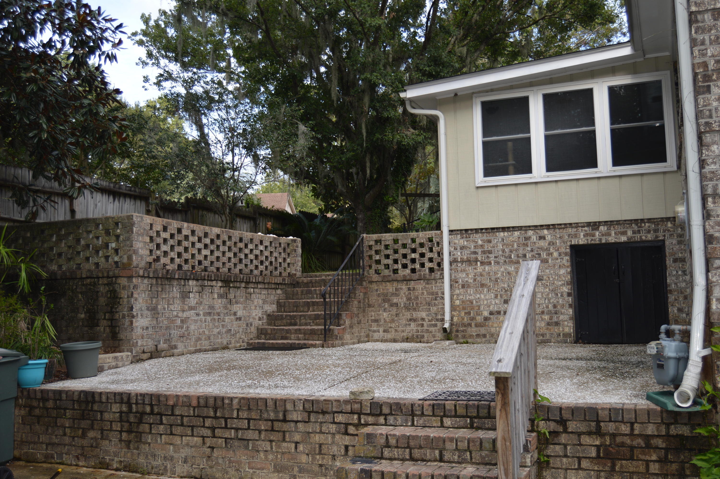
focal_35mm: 36
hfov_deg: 53.2
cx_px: 360
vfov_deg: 36.8
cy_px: 240
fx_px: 719
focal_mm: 24
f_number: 4.5
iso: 100
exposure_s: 1/200
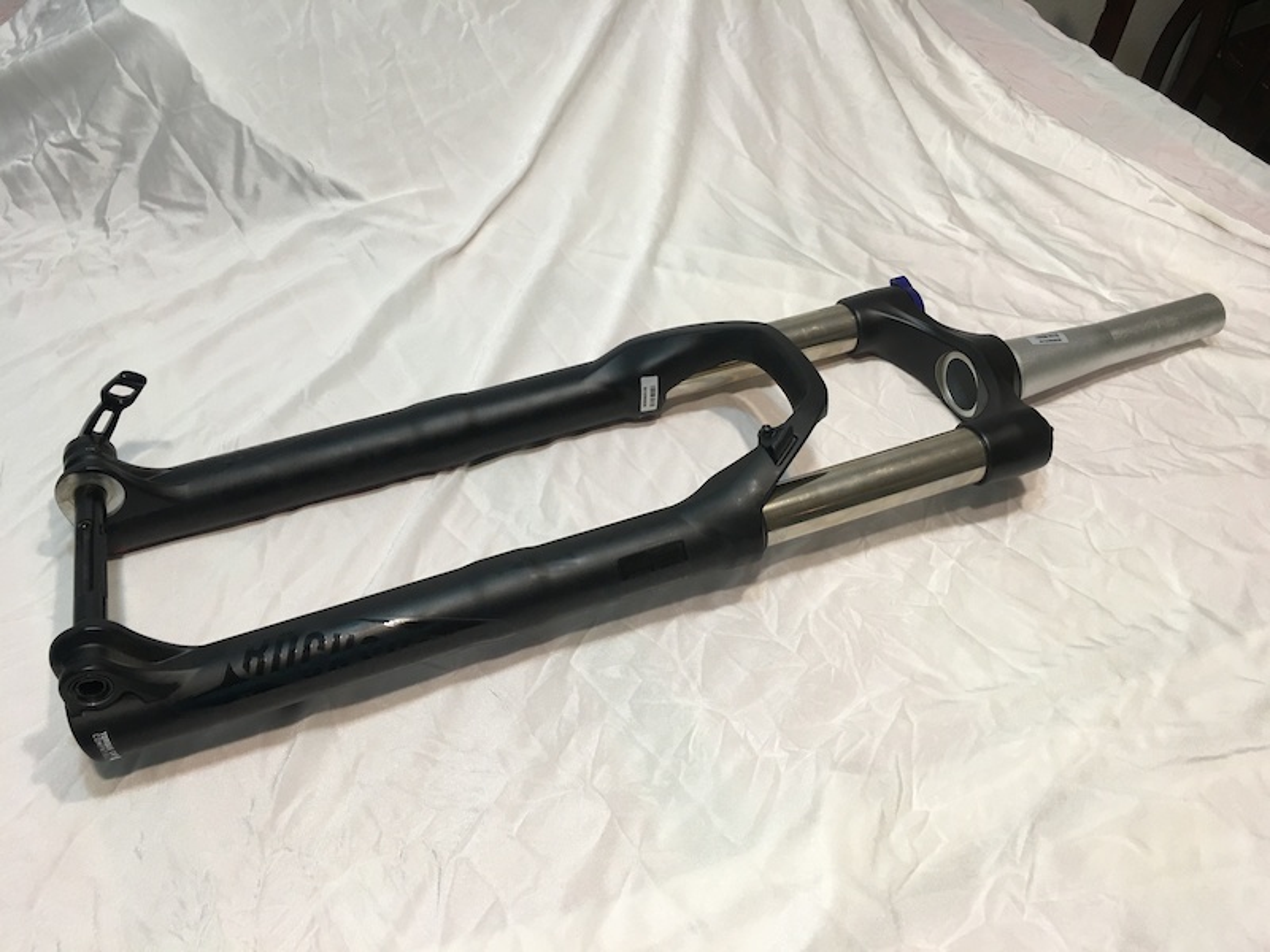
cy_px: 476
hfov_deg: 61.7
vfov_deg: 48.2
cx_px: 635
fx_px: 1064
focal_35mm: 29
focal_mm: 4.15
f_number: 2.2
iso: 25
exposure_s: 1/15
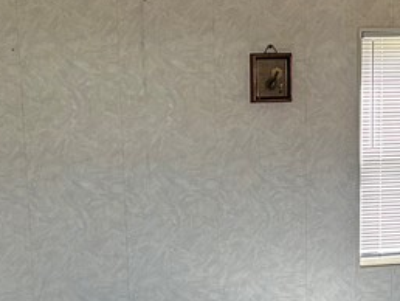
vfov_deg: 14.1
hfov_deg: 19.0
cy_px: 327
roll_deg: +1.2
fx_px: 1191
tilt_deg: -11.2
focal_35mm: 103
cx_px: 237
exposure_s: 1/121
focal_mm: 5.7
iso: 125
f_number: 1.5
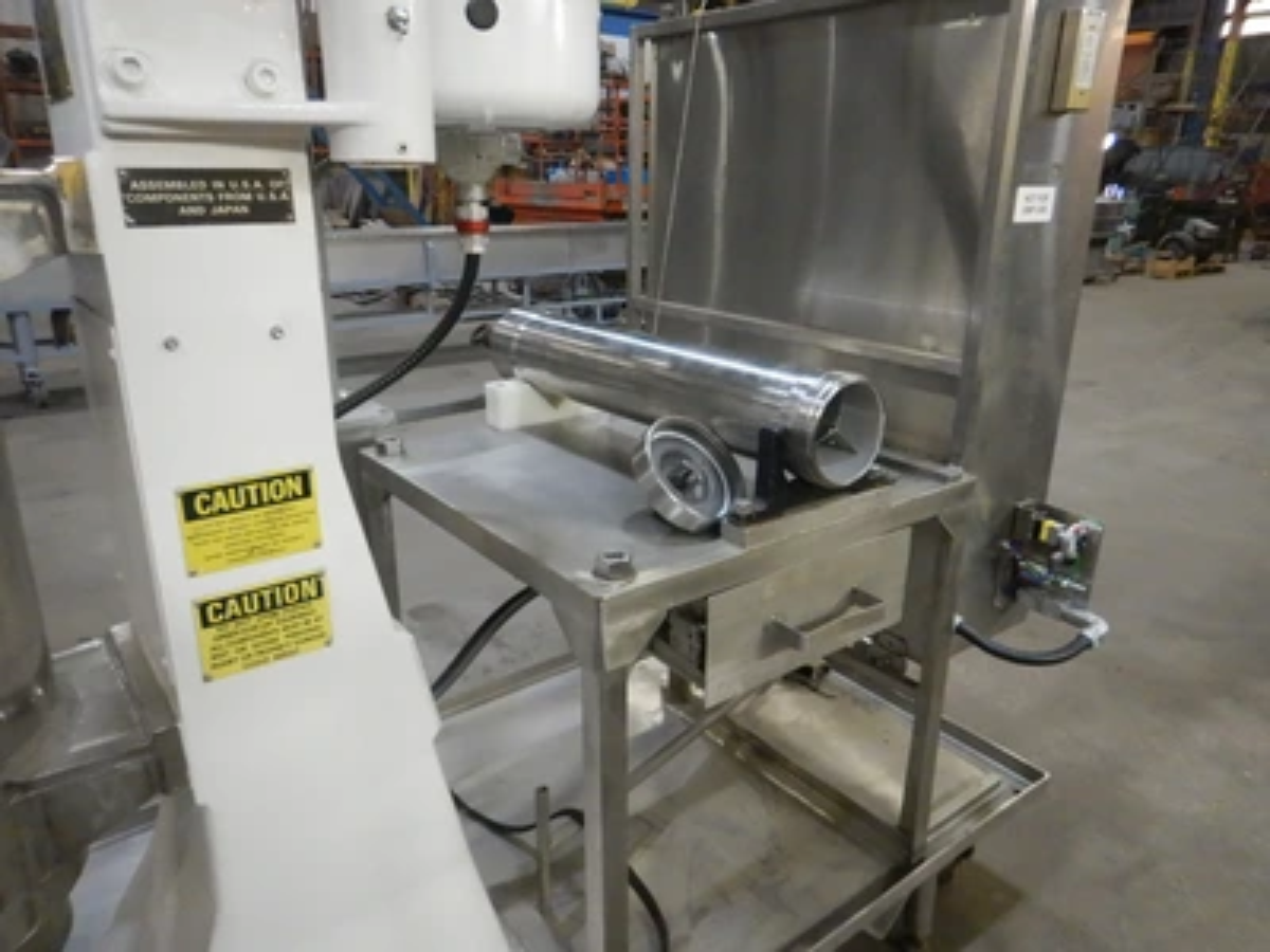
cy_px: 476
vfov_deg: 56.8
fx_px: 881
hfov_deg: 71.6
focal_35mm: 24
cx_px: 635
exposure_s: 1/160
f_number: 2.8
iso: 1600
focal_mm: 4.3
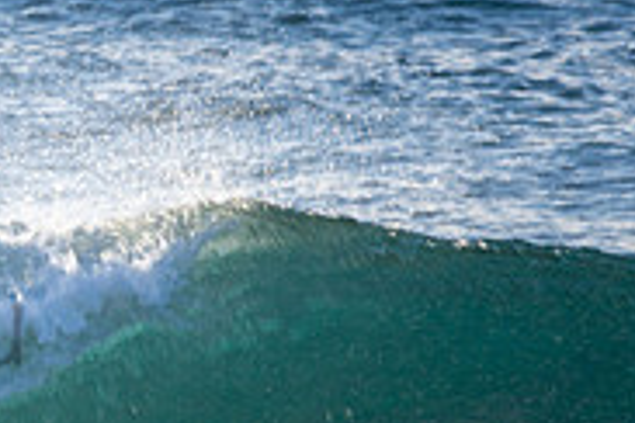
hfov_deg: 0.9
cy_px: 286
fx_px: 41942
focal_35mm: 2378
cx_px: -344
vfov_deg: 0.6
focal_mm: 500
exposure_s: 1/60
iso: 125
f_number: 18
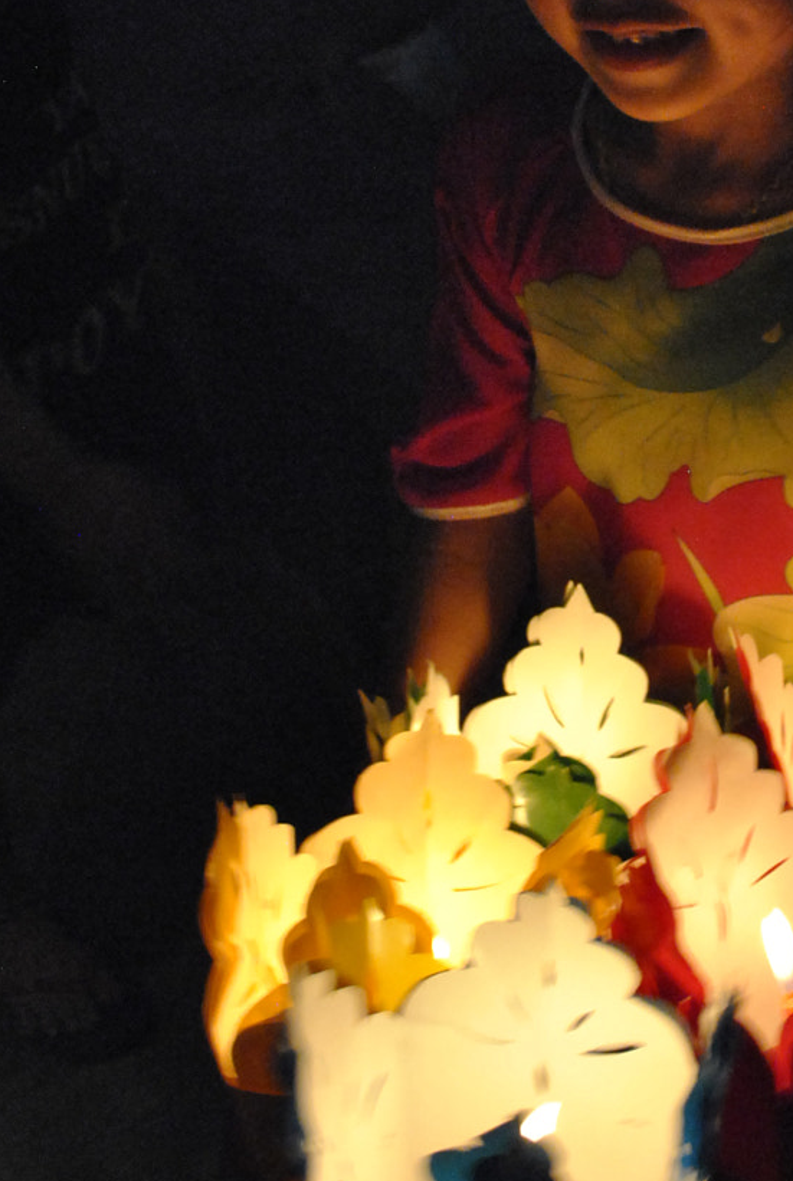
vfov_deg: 26.4
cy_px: 351
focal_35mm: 76
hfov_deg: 17.7
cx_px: 718
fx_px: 2499
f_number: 6.3
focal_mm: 26
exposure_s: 1/40
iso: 1600
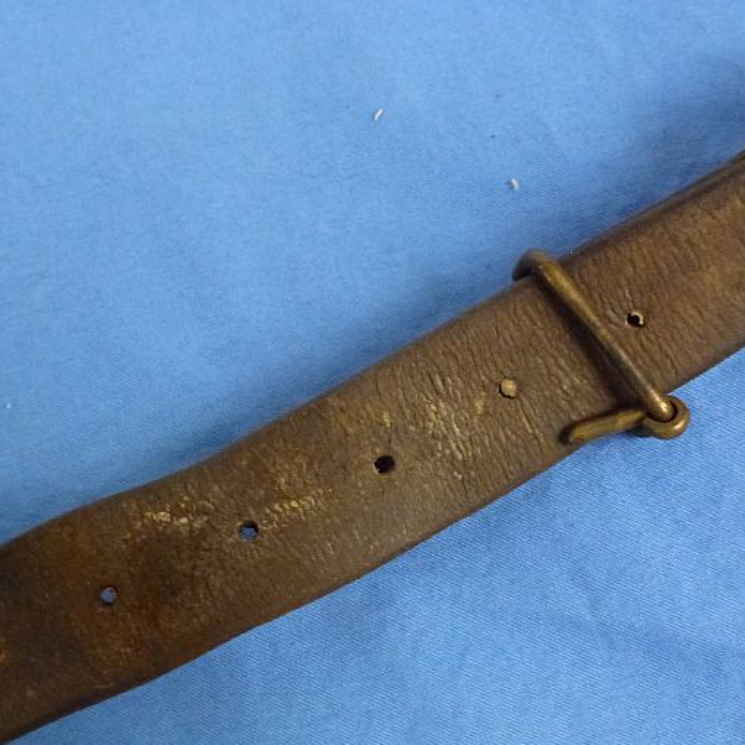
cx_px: 424
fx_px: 1217
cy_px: 404
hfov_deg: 34.0
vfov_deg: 34.0
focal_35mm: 50
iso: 640
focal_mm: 6.4
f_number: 3.7
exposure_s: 1/125
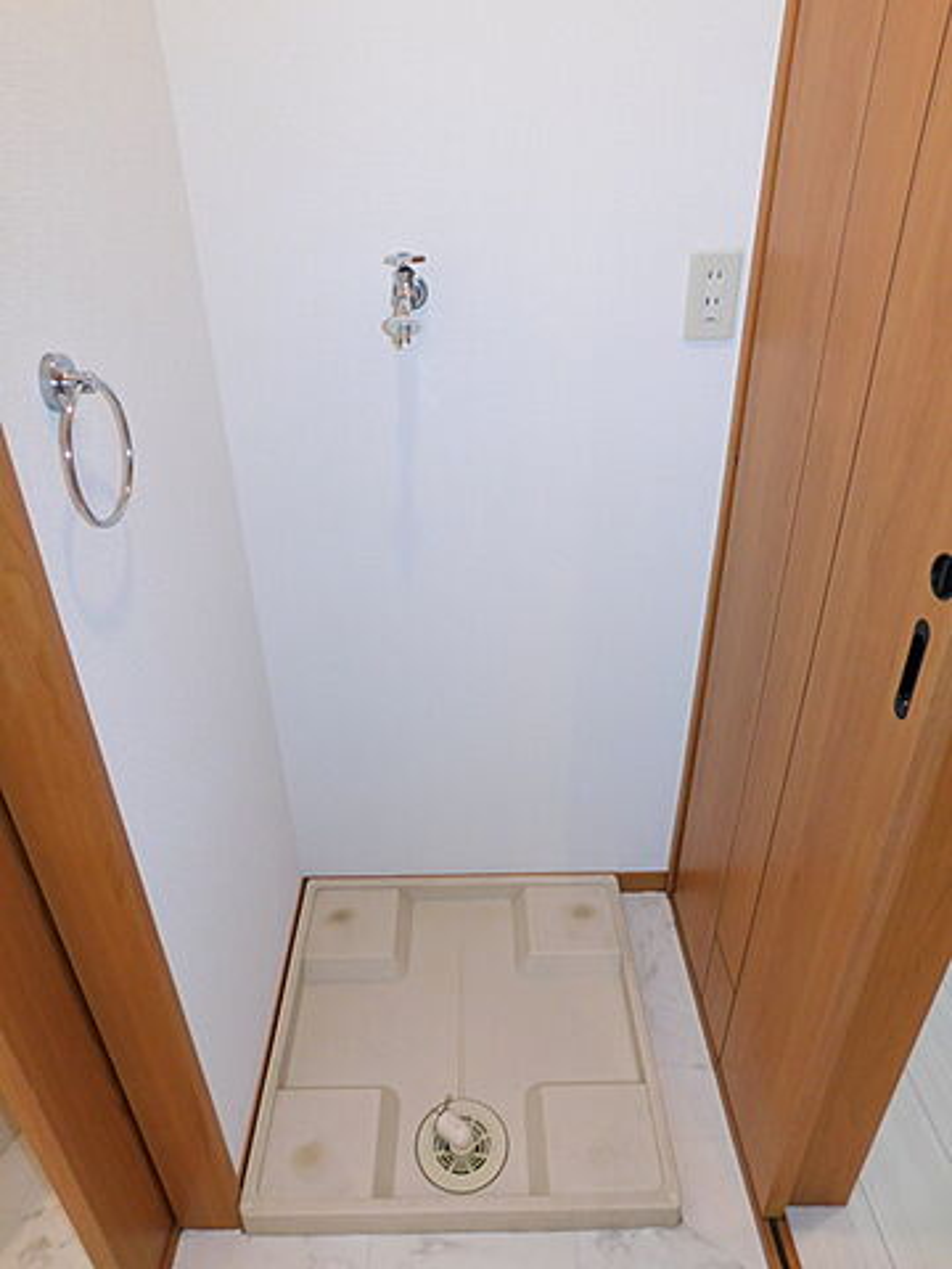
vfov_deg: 73.9
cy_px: 634
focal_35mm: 23
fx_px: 843
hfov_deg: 58.9
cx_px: 476
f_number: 3
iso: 200
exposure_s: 1/30
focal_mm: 4
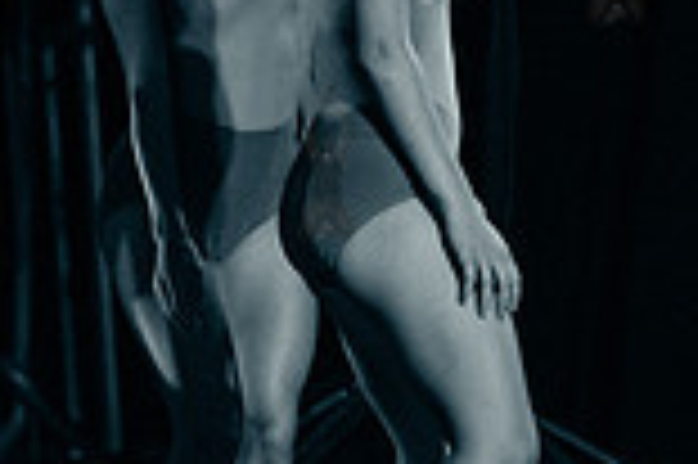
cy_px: -56
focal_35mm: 749
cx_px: -257
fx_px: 14507
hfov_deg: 2.8
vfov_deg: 1.8
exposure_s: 1/640
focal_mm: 200
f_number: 2.8
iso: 4000
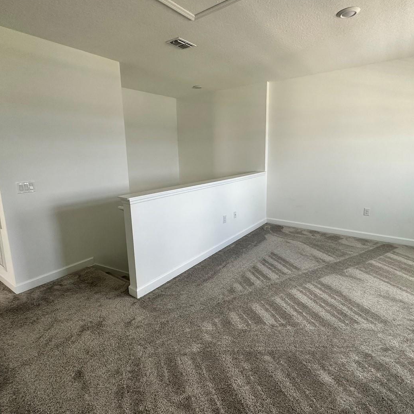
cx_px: 214
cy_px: 195
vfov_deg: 77.6
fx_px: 257
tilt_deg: -9.8
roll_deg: +1.4
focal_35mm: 19
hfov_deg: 77.7
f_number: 2.2
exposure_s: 1/99
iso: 200
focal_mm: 2.22
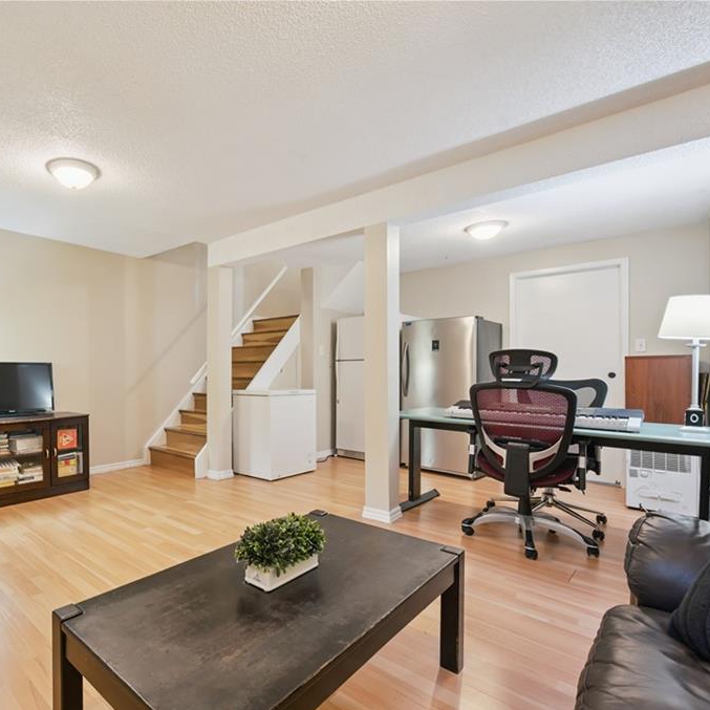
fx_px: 418
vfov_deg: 80.7
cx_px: 220
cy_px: 357
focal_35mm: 18
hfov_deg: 77.3
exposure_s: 1/4
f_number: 8
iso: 200
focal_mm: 14
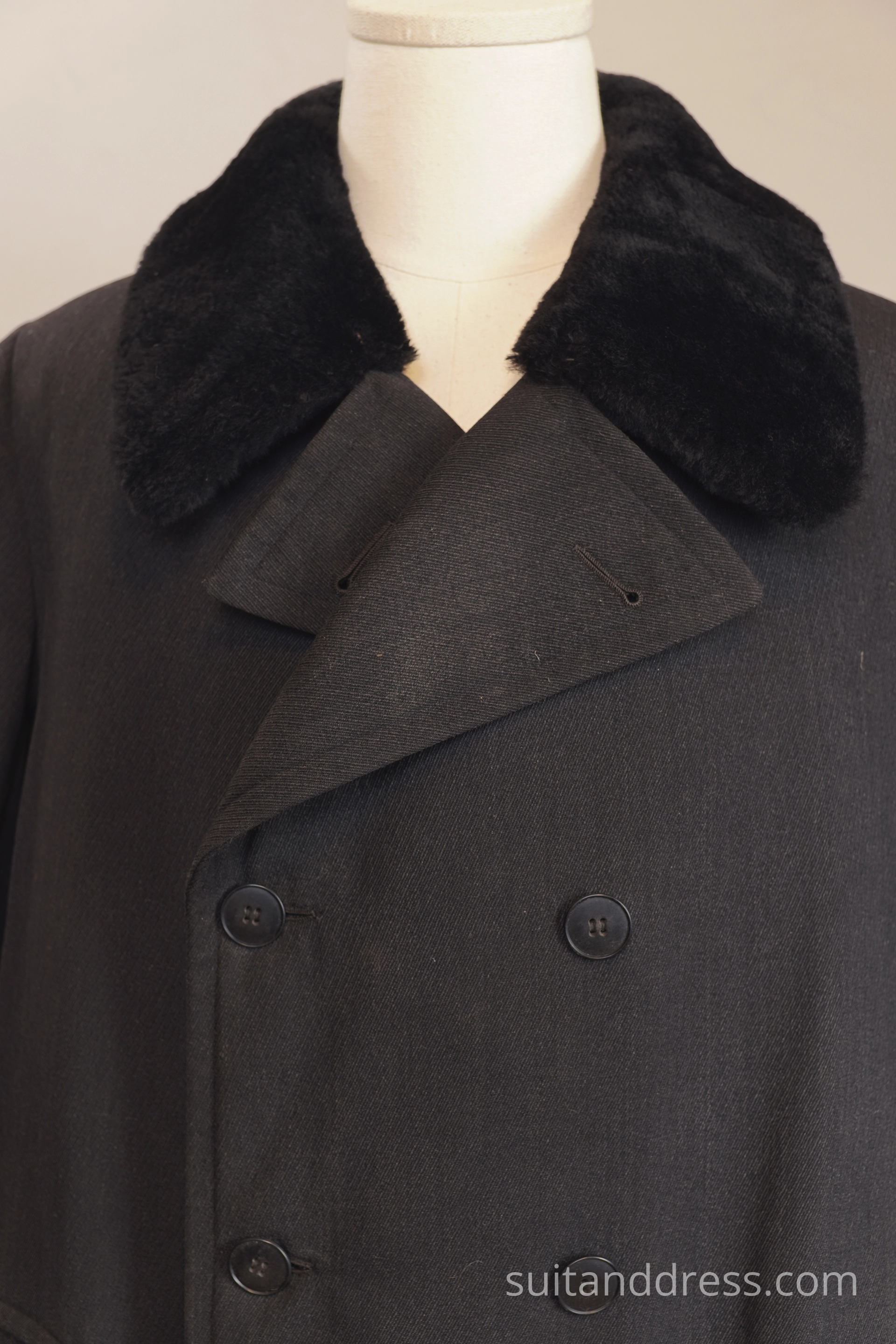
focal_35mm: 48
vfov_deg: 41.1
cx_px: 448
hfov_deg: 28.1
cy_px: 672
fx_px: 1792
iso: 100
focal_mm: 32
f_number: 4
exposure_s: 1/6
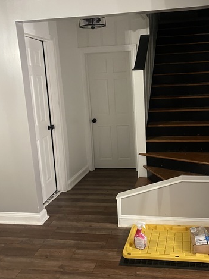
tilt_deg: -9.6
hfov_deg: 38.3
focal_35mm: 37
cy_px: 132
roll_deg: +2.5
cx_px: 133
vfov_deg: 50.1
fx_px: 298
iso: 500
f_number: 1.6
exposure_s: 1/40
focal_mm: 5.1
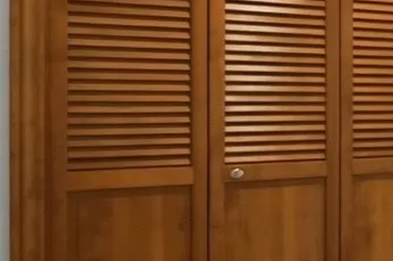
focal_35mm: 69
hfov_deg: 15.9
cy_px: 112
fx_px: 753
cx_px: 913
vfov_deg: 19.7
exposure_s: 1/60
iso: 400
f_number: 6.3
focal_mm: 14
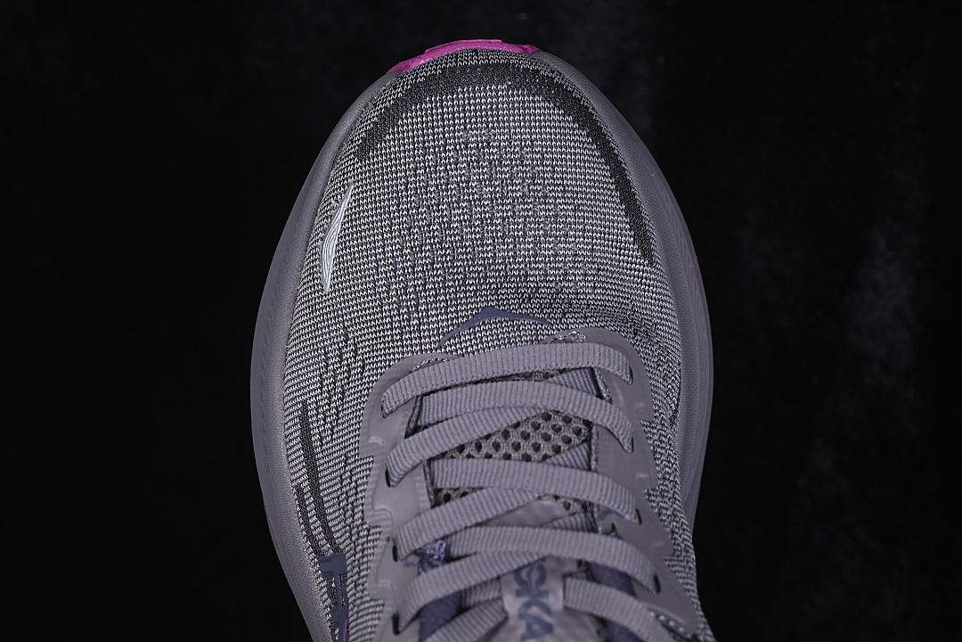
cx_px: 481
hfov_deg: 27.0
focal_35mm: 75
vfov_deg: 18.2
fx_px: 2004
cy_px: 321
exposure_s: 1/60
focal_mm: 50
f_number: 6.3
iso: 160
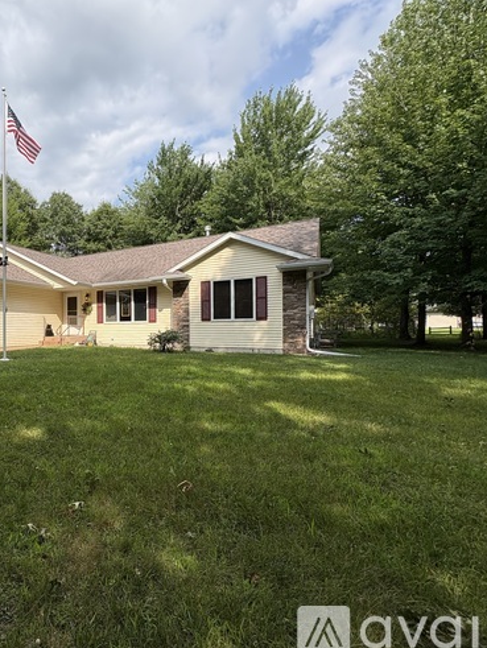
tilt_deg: -0.3
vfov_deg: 84.6
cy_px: 329
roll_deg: +0.8
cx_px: 71
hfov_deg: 60.7
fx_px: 356
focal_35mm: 19
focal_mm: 2.22
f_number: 2.2
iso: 50
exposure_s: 1/1346
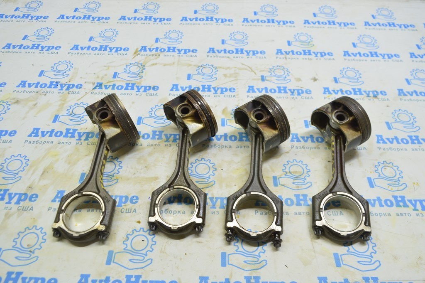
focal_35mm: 30
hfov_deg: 62.0
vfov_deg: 43.5
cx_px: 212
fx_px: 354
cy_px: 142
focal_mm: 20
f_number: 5.6
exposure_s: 1/20
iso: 400
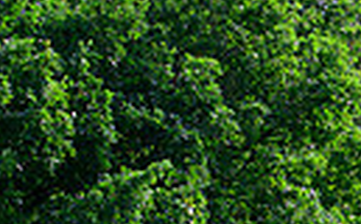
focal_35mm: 518
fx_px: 5085
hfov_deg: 4.0
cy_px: 569
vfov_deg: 2.5
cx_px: 852
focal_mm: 100
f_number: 6.3
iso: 1000
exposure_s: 1/1250
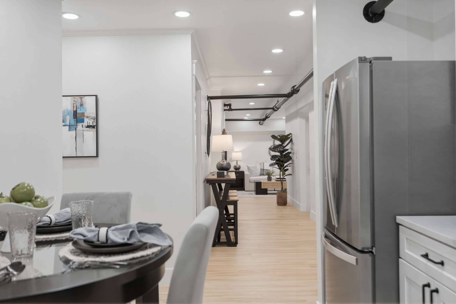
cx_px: 228
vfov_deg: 42.3
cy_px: 152
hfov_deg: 60.3
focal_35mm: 31
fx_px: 393
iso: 160
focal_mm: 31
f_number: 4
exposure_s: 1/250
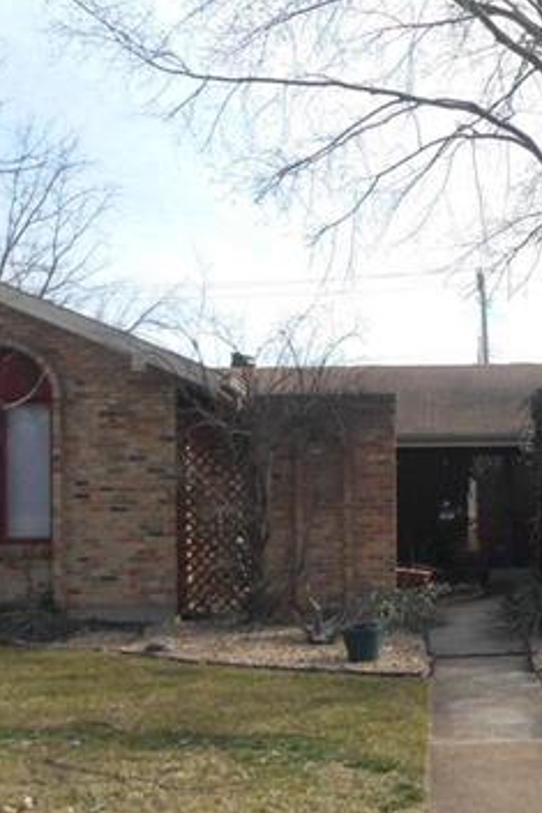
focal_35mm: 49
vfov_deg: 39.9
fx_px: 1108
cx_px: 436
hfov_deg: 27.0
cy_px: 539
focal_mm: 4.7
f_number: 3.4
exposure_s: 1/500
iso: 80
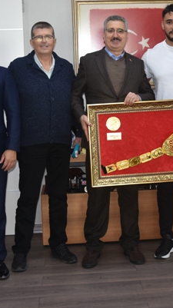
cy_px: 118
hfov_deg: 17.3
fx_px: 564
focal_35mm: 69
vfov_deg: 30.5
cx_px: 130
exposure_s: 1/100
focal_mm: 22
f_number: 3.8
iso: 400
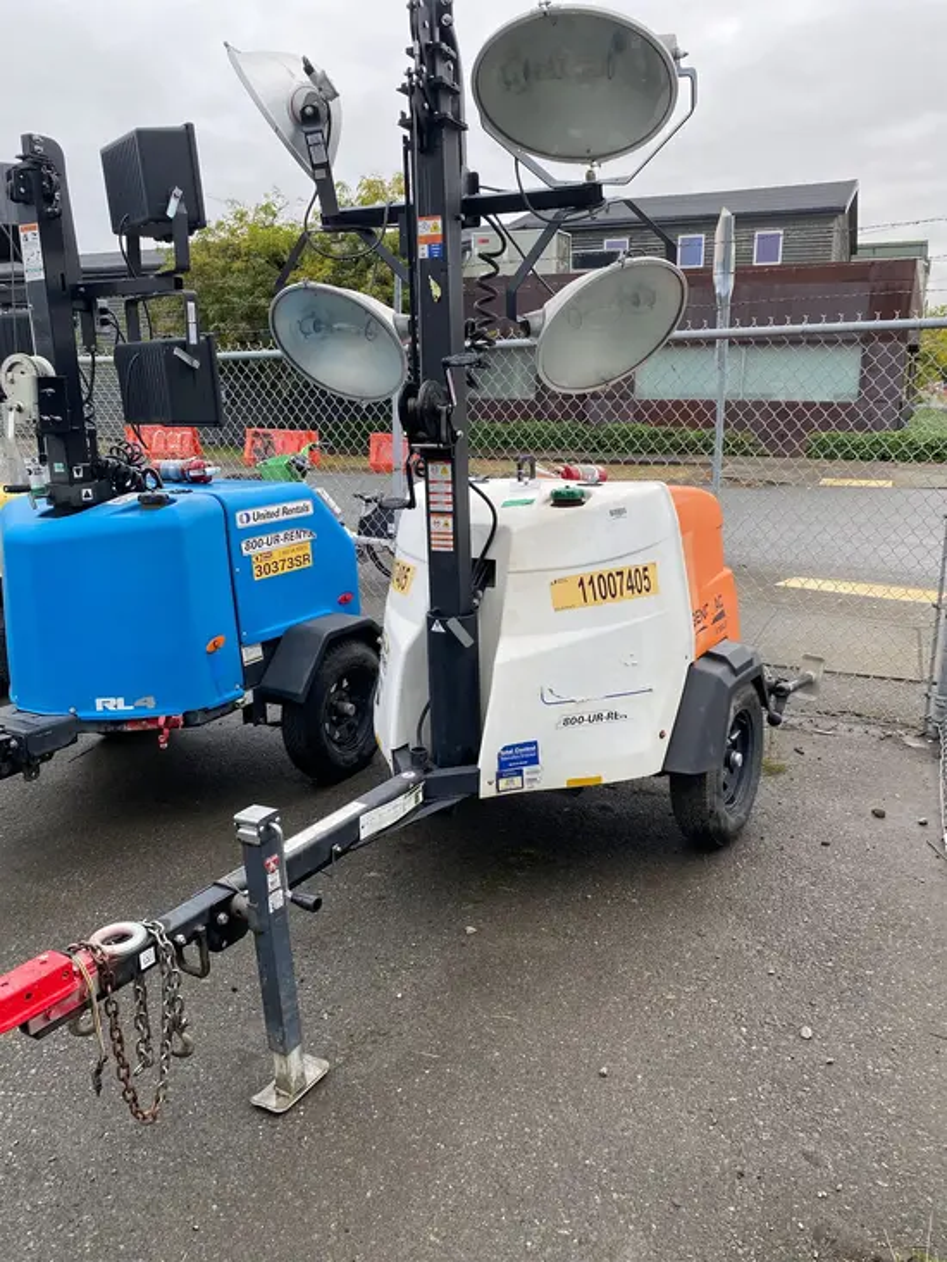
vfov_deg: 67.3
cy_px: 631
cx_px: 474
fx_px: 948
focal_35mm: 26
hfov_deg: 53.1
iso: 32
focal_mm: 4.25
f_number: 1.8
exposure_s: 1/257
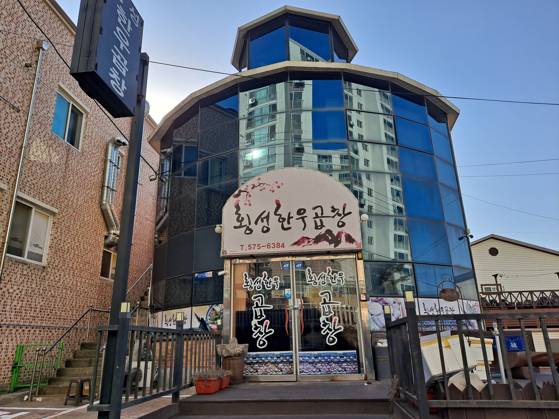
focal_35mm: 25
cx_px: 280
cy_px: 210
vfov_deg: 54.9
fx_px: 404
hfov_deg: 69.4
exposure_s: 1/1770
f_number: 2
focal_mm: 4.6
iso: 32
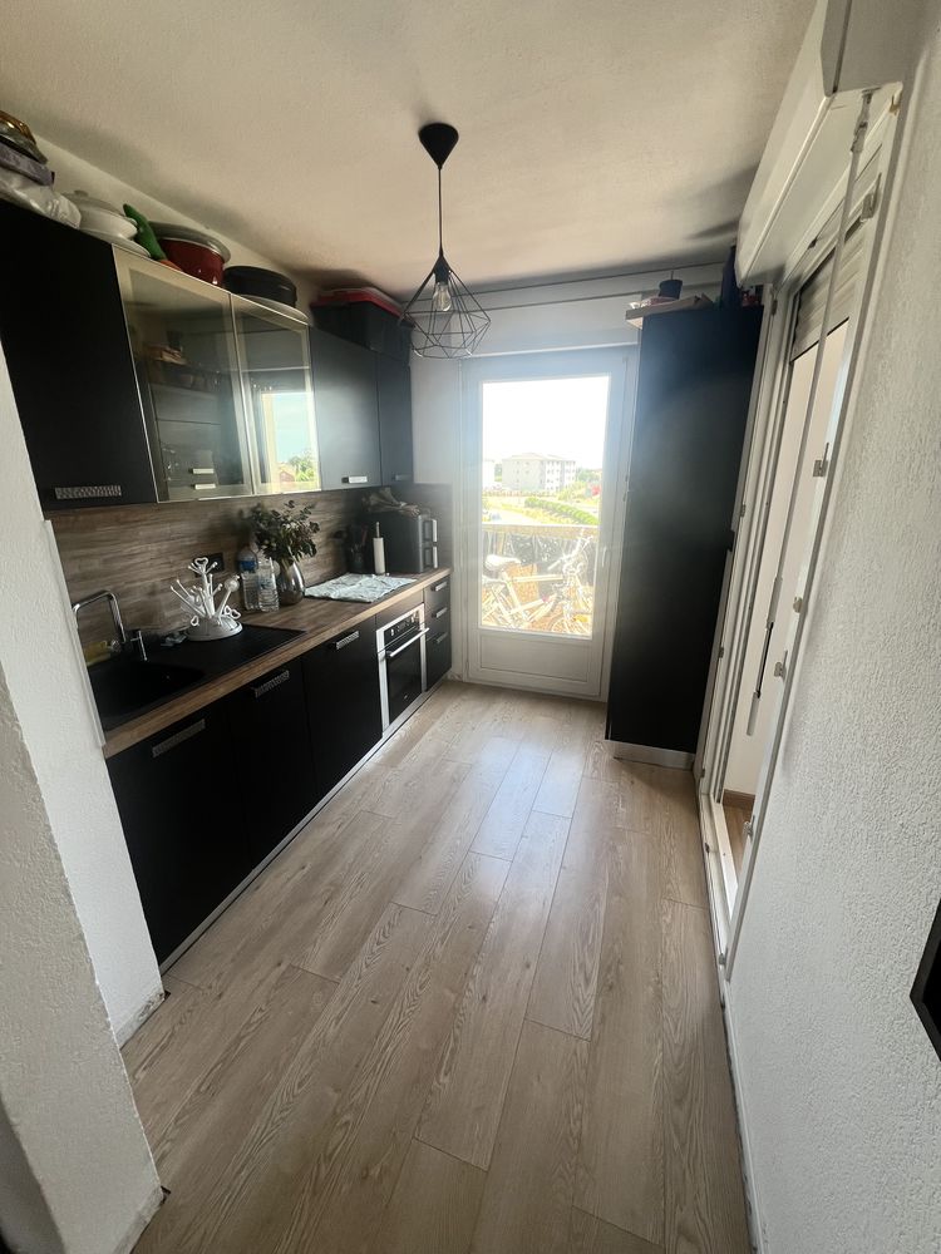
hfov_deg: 89.9
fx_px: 471
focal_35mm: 13
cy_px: 627
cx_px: 470
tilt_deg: -17.0
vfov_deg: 106.2
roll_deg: +1.3
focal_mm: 1.57
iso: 40
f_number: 1.8
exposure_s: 1/99
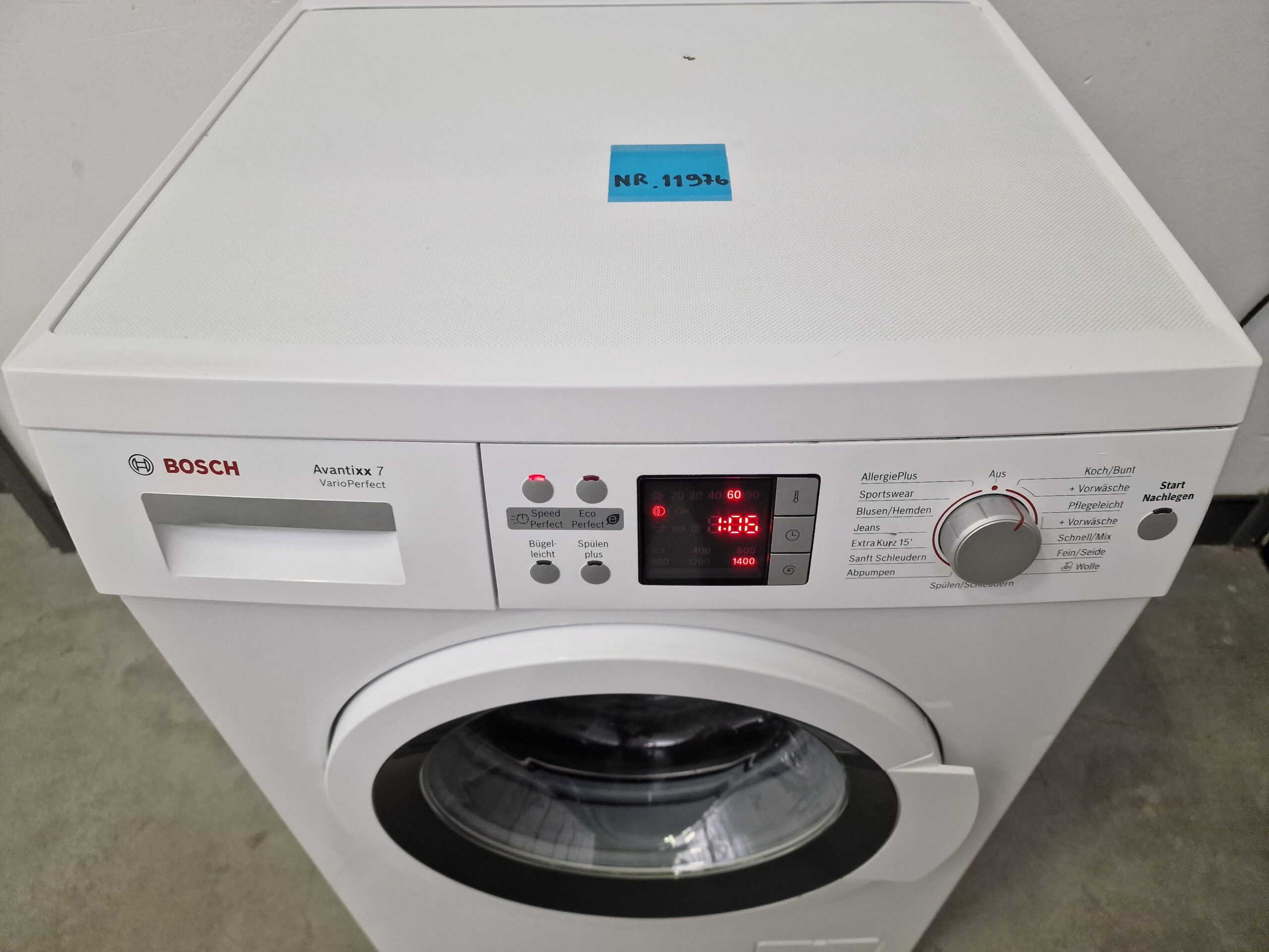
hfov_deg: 73.9
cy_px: 476
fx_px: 843
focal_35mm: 23
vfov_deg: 58.9
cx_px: 634
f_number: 1.8
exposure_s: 1/100
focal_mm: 6.4
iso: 400
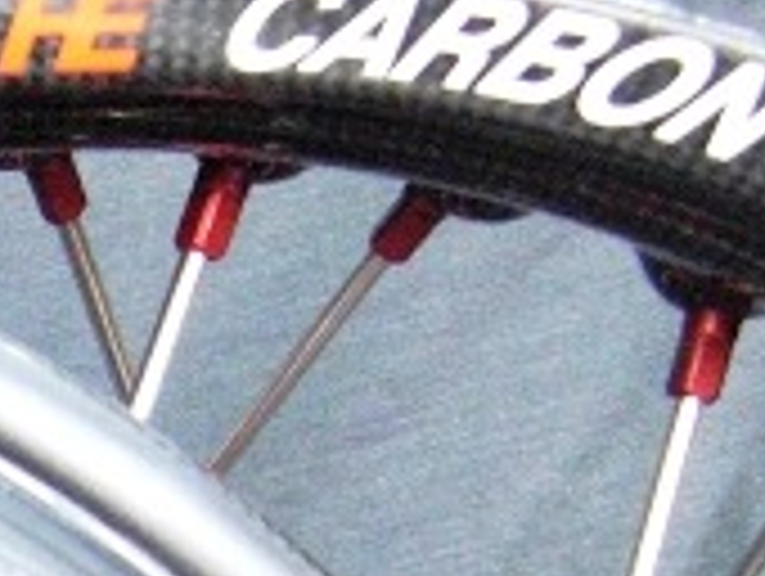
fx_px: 2744
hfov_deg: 14.9
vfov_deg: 11.4
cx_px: -333
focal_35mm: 124
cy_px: 936
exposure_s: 1/20
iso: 800
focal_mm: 5.8
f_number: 2.7
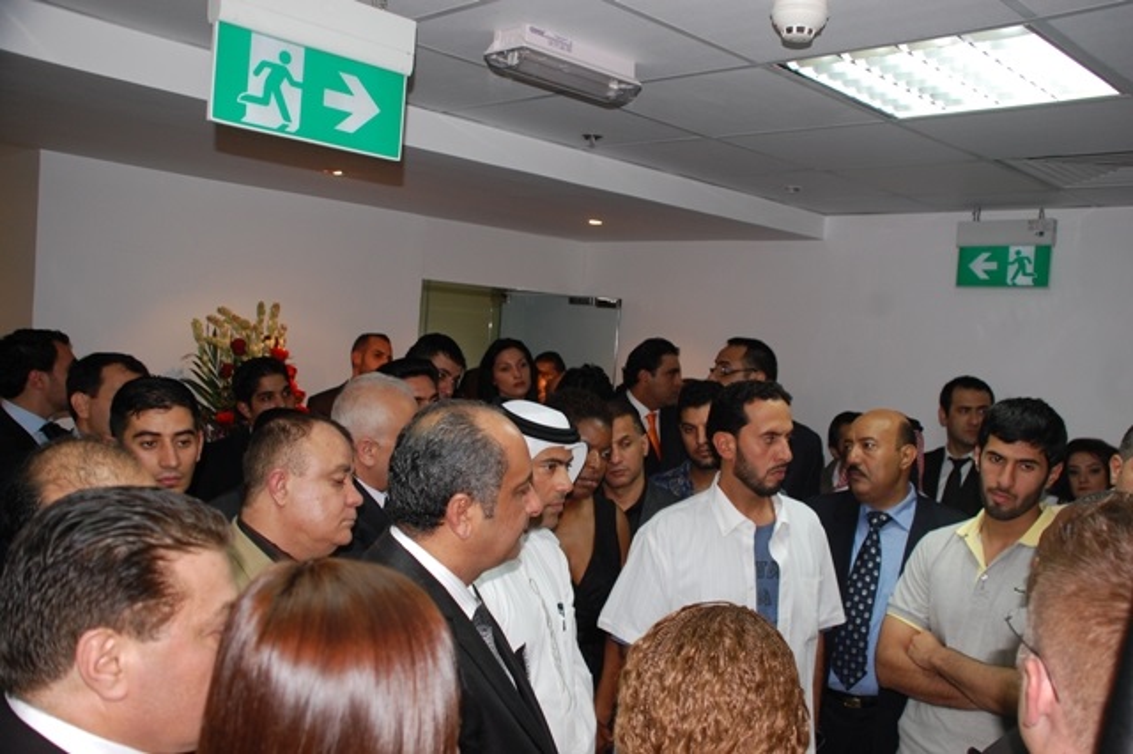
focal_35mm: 33
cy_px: 377
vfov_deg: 39.9
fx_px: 1038
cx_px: 566
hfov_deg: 57.2
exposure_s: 1/60
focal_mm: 22
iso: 400
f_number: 3.8
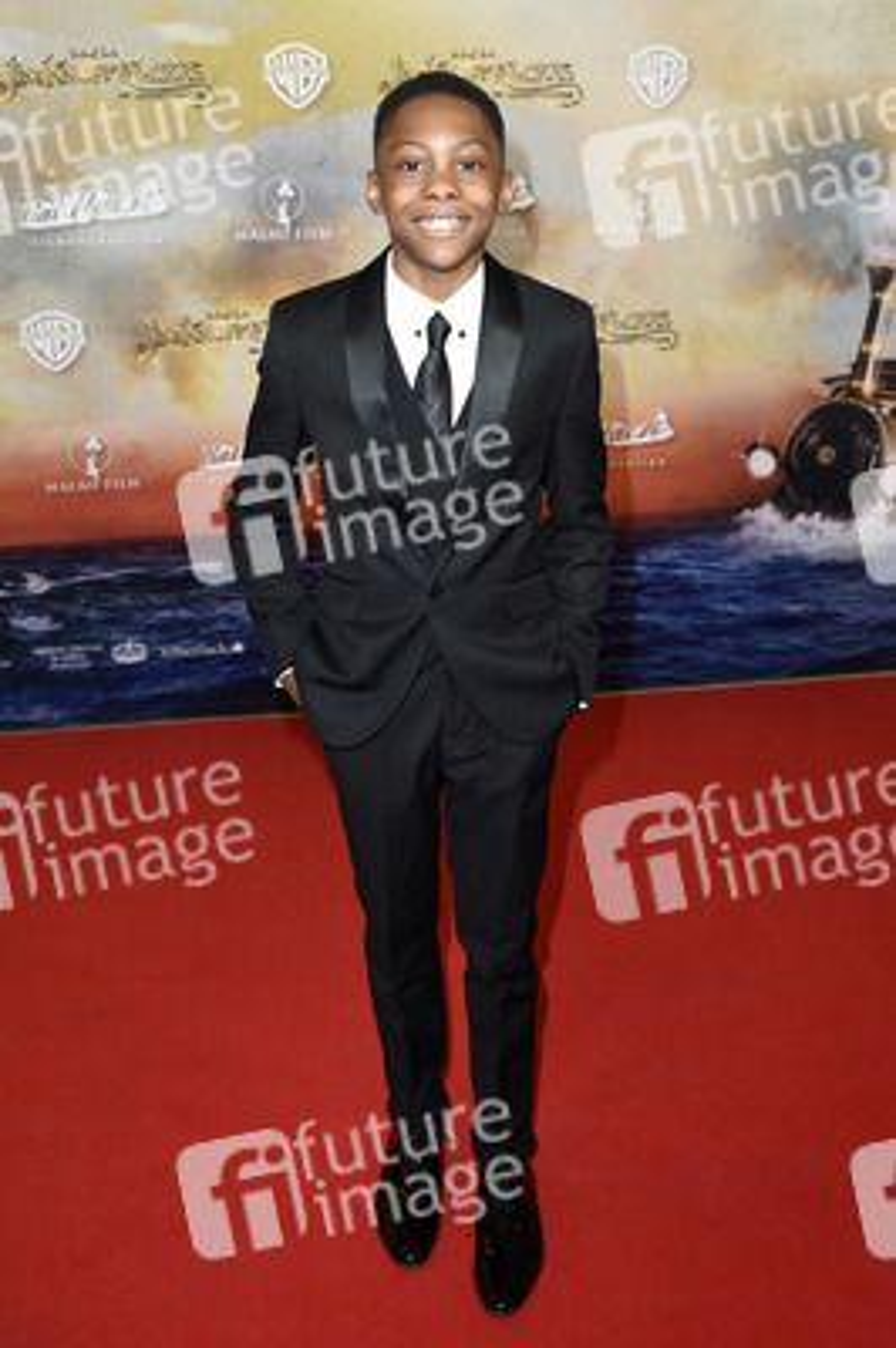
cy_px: 674
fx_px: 1234
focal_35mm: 33
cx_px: 448
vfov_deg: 57.3
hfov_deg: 39.9
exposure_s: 1/100
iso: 640
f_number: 6.3
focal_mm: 22
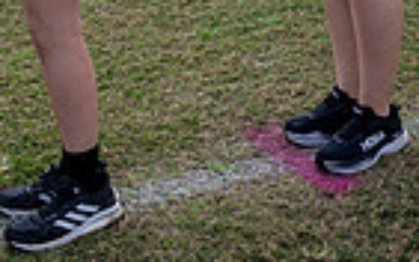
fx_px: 1153
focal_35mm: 101
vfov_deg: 11.4
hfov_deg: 20.3
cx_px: 77
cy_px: -290
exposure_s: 1/1250
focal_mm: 24
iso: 125
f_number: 2.8
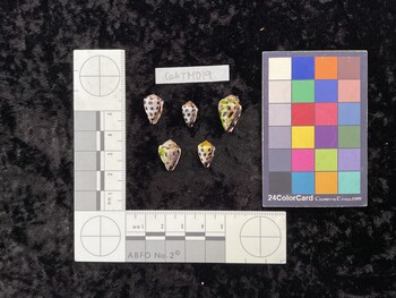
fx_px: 332
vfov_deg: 48.3
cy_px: 149
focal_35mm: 29
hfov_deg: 61.6
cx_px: 198
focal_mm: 3
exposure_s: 1/50
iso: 50
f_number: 1.8
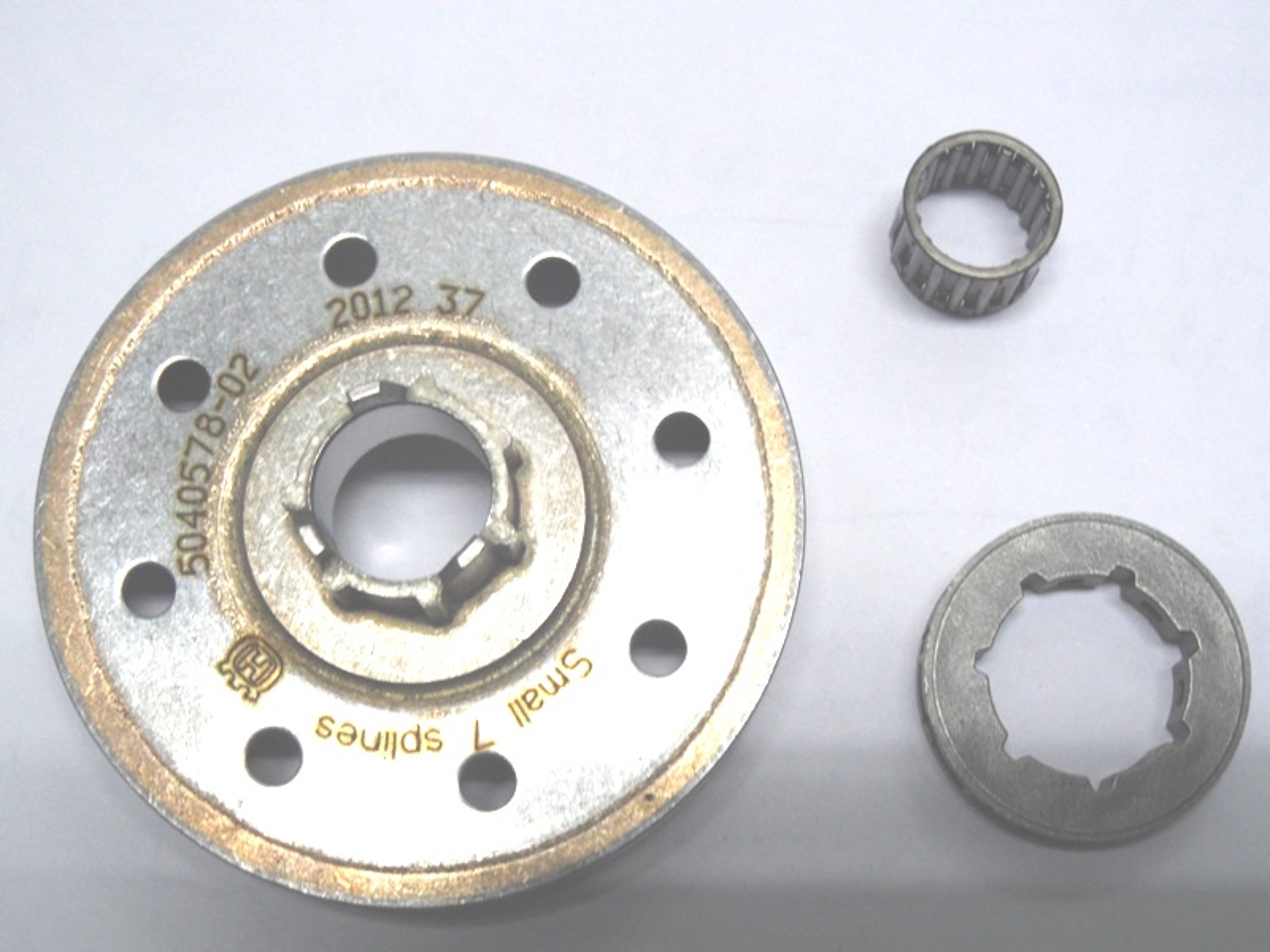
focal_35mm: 50
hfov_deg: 38.2
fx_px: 1834
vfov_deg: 29.1
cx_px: 635
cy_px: 476
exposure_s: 1/45
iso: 200
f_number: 3.8
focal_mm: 8.2
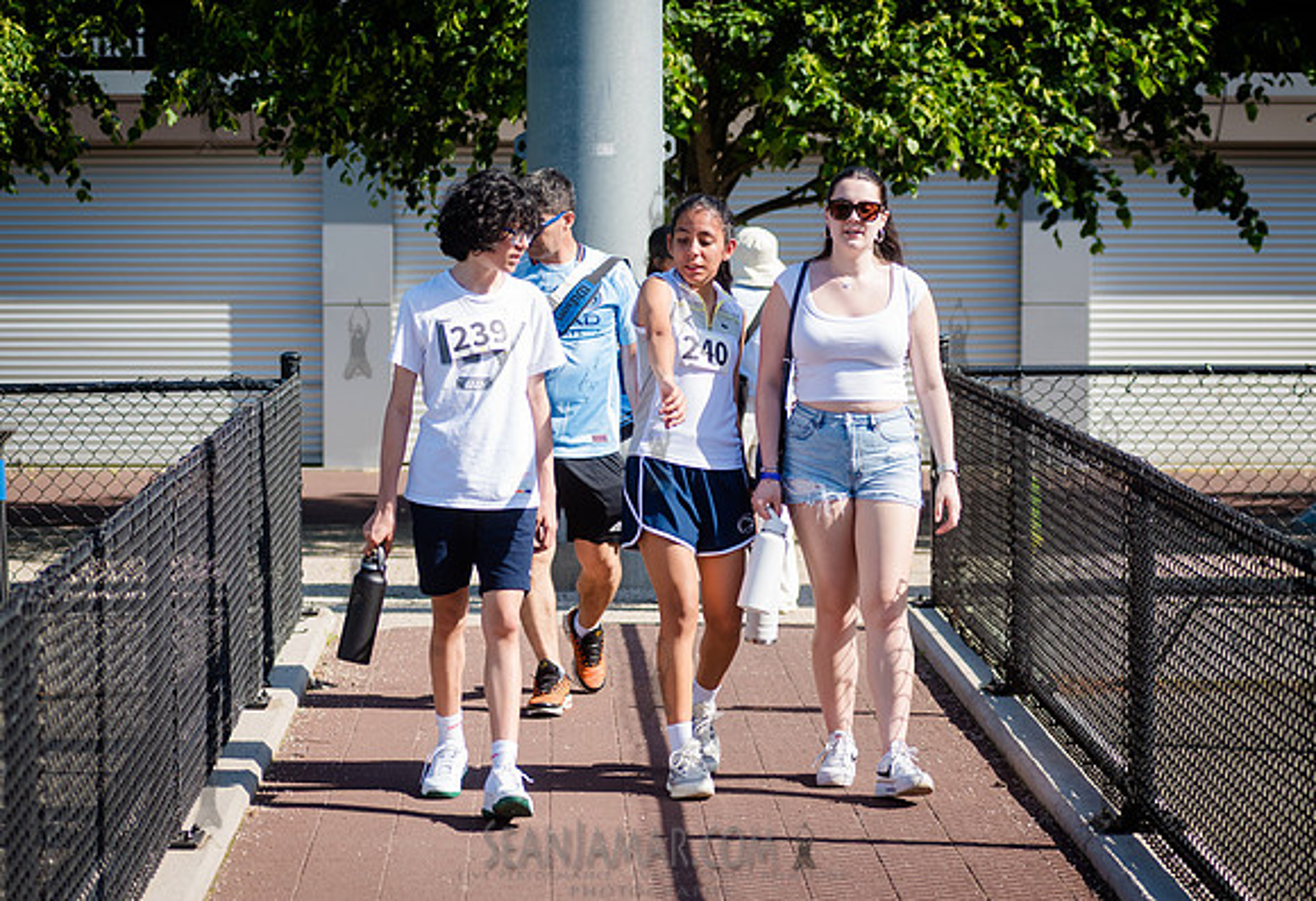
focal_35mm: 106
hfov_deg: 19.0
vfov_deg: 13.1
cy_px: 432
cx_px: 671
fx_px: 3924
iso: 200
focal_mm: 80
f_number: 3.5
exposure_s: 1/1250
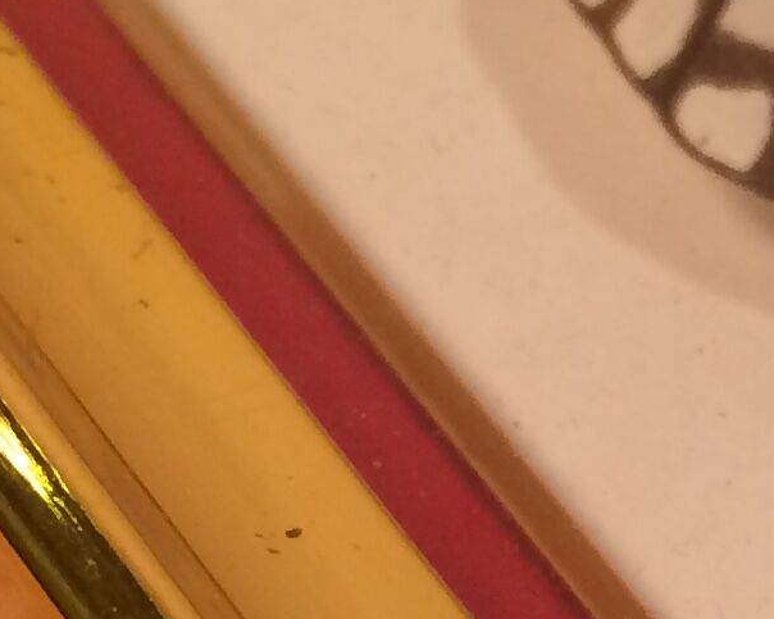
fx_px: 3504
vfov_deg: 9.6
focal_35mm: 153
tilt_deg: -53.7
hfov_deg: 12.4
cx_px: 859
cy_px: 1071
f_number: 2.2
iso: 50
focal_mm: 4.15
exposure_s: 1/33
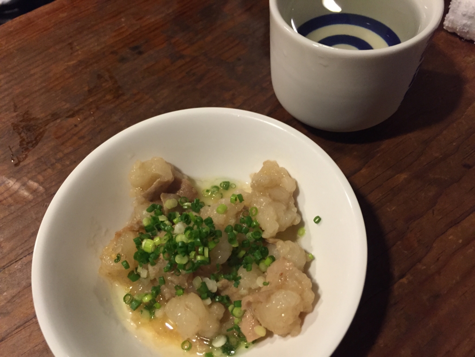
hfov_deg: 61.7
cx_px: 238
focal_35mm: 29
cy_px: 178
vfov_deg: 48.2
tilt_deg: -58.7
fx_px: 398
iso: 250
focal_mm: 4.15
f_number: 2.2
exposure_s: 1/24
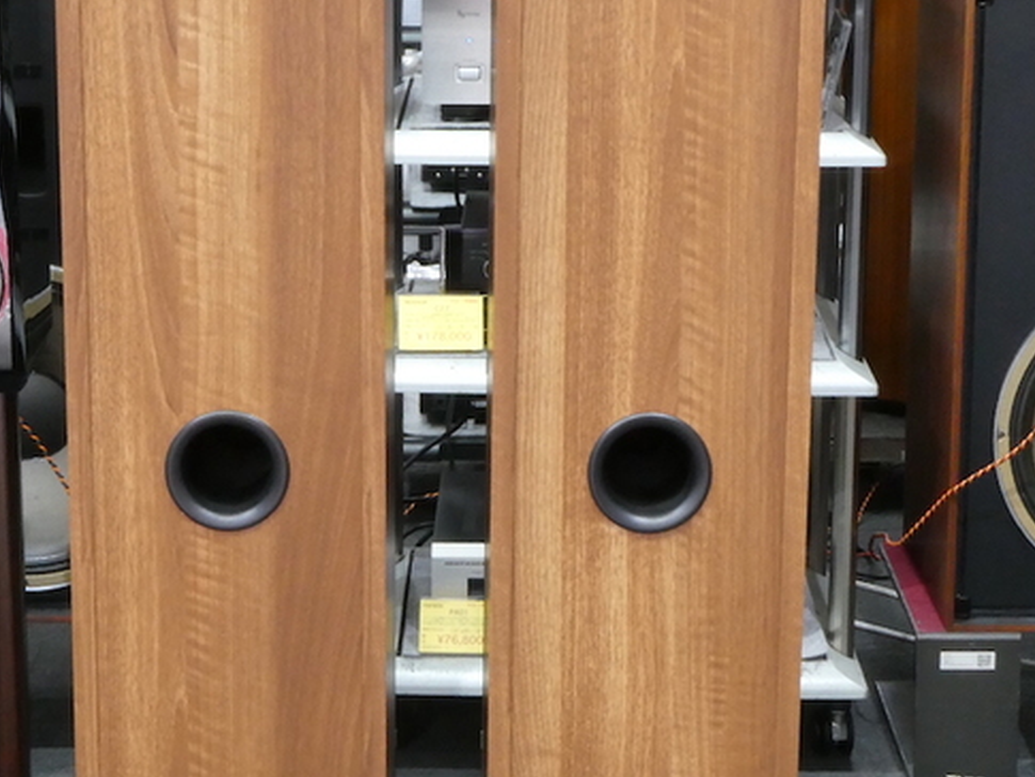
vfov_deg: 14.9
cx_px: 427
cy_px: 401
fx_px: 2961
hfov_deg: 19.8
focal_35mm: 99
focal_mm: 9
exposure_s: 1/3.2
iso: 400
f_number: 7.1
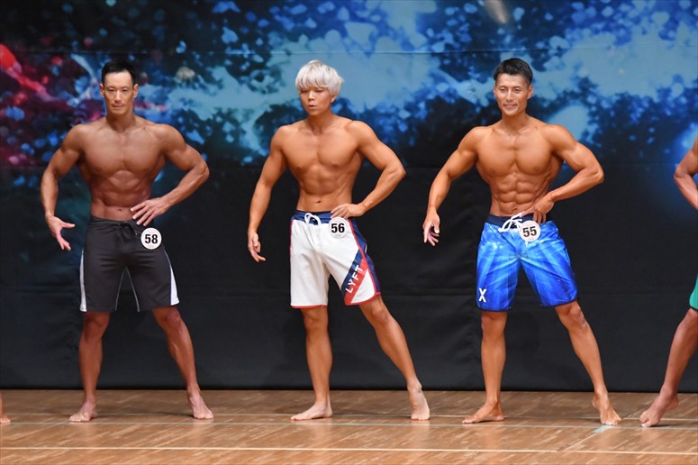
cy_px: 232
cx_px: 349
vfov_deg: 4.8
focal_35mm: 285
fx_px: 5523
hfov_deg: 7.2
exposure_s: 1/400
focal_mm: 190
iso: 8000
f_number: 5.6
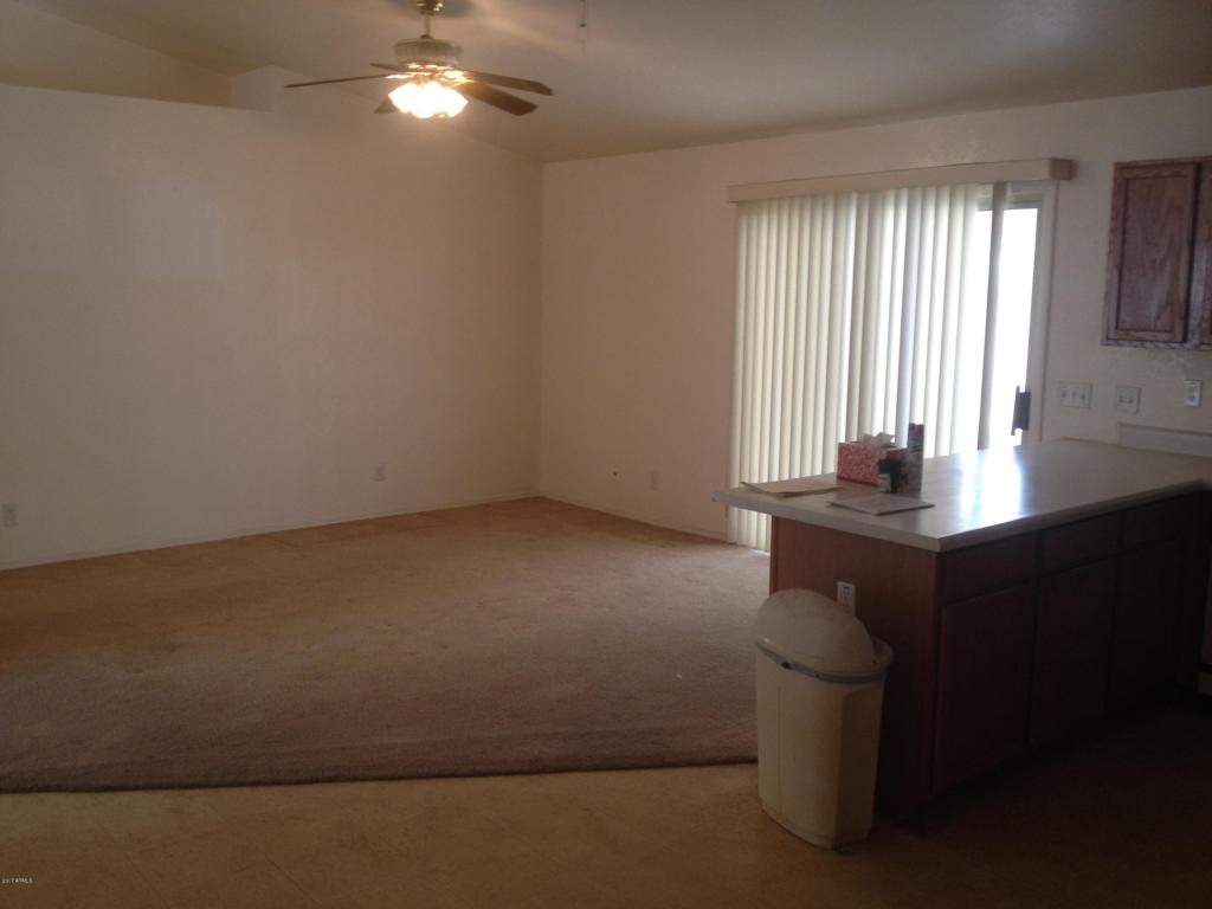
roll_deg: -2.9
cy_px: 454
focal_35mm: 35
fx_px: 1225
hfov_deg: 52.6
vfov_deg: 40.7
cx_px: 606
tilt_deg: -10.6
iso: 80
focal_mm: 4.28
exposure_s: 1/20
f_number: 2.4
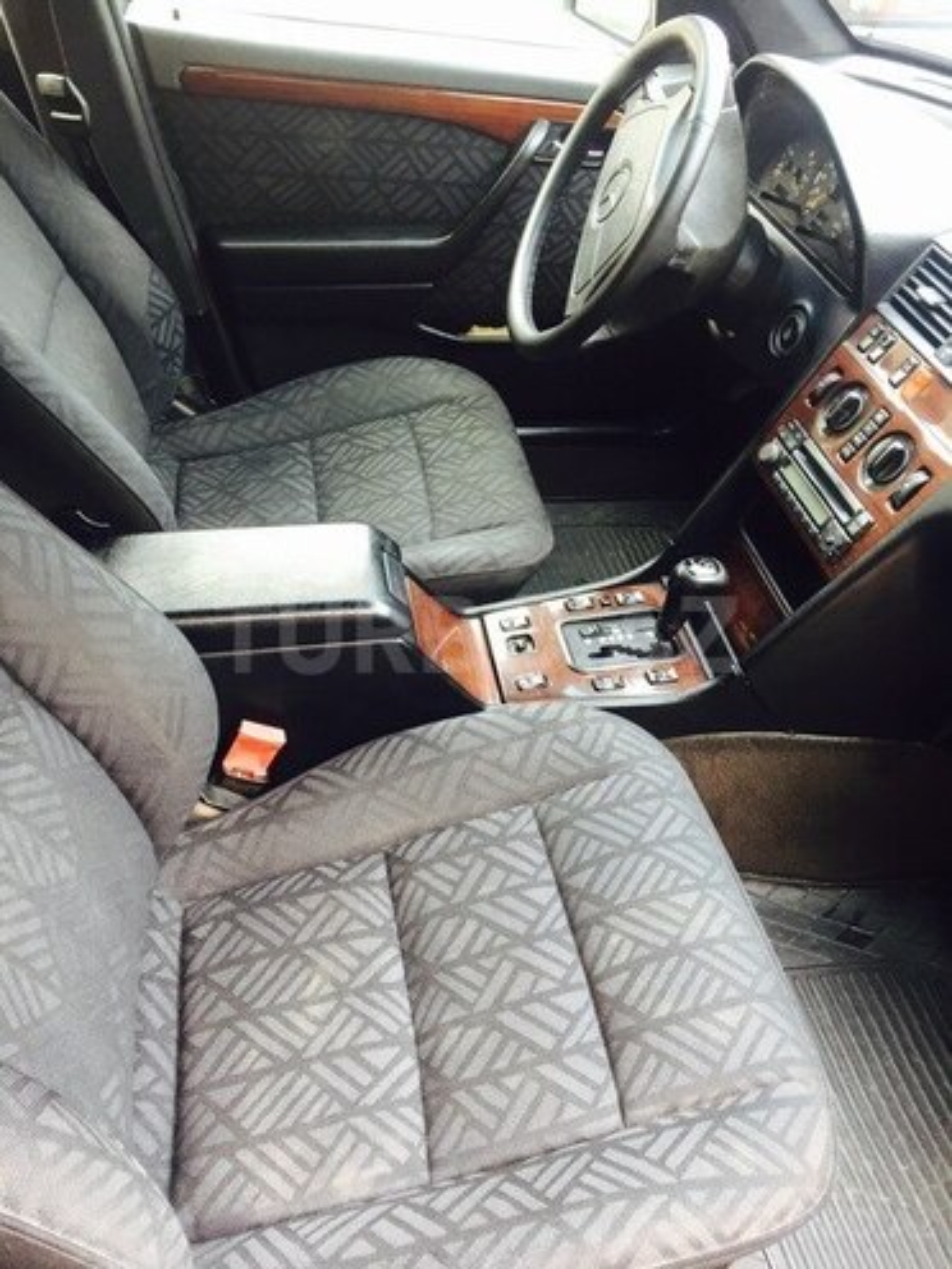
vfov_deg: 61.7
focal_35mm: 29
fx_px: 1063
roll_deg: -6.7
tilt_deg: -35.6
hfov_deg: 48.2
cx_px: 476
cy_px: 634
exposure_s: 1/33
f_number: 2.2
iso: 50
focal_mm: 4.15
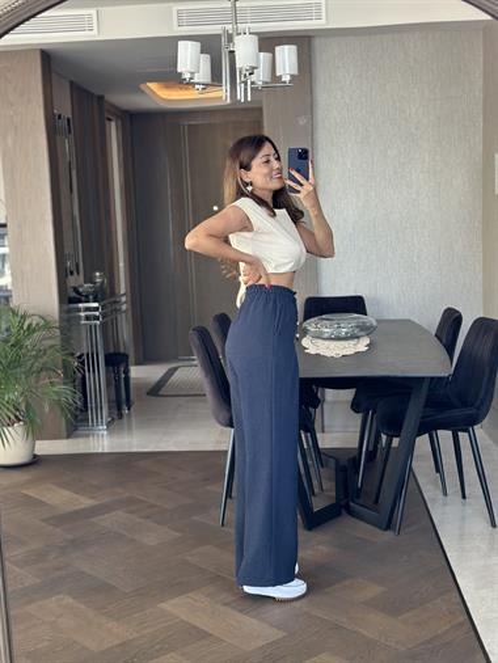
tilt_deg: -14.0
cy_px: 332
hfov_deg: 30.3
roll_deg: +2.0
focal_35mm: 48
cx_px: 249
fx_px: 920
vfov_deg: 39.6
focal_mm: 6.86
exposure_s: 1/60
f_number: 1.78
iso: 125
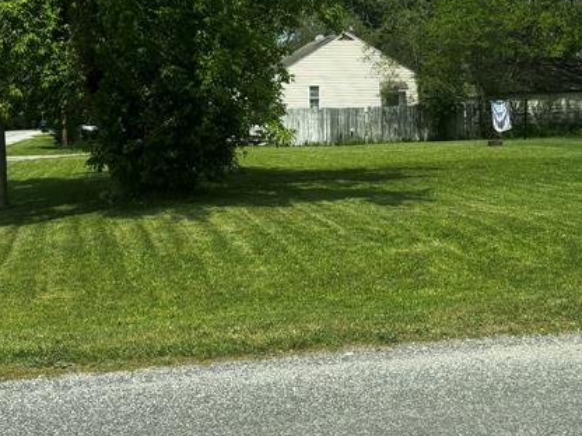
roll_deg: +1.2
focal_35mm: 64
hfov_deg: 30.0
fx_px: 1076
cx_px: 397
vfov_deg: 22.7
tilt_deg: +0.2
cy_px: 115
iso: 50
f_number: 1.6
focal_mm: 5.96
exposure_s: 1/1783
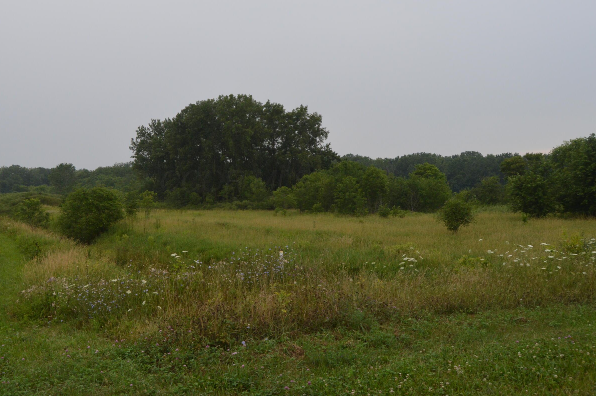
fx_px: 562
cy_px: 181
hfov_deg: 55.4
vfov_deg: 38.8
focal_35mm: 34
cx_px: 236
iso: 400
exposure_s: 1/125
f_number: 5.6
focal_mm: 18
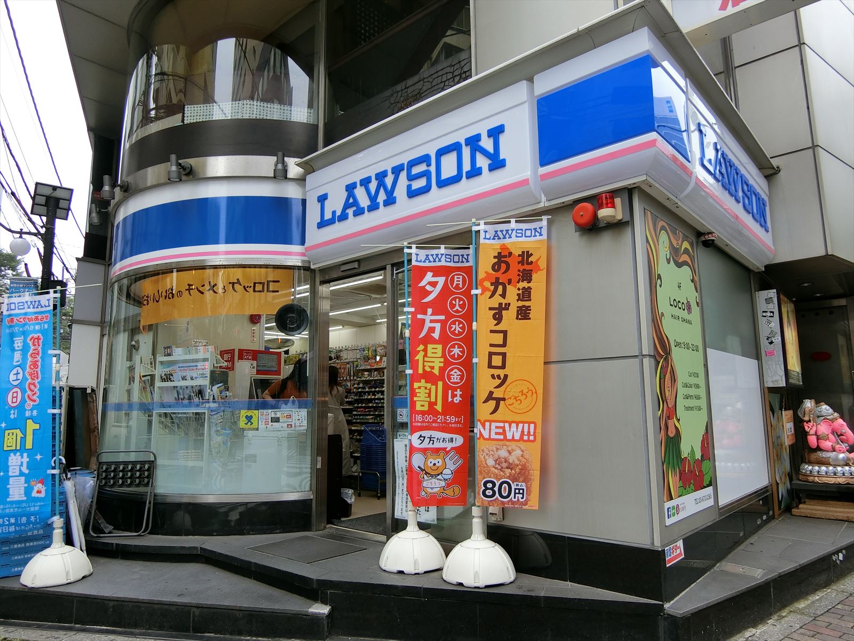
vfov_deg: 56.8
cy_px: 320
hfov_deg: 71.6
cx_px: 427
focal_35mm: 24
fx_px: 592
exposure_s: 1/125
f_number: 3
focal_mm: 5.13
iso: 100
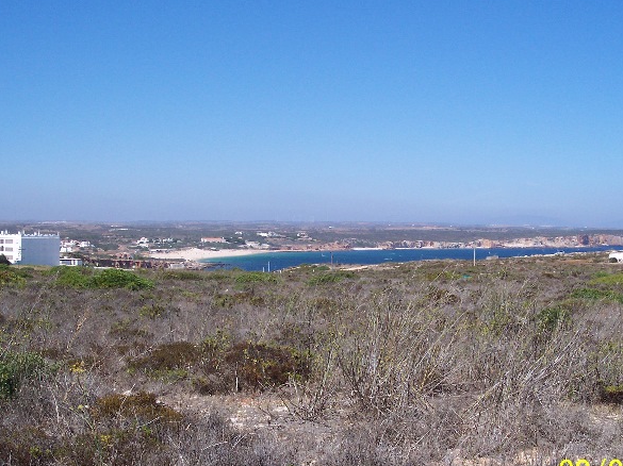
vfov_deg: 28.0
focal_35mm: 52
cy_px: 233
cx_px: 340
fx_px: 935
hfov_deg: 36.8
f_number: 4.8
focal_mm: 8
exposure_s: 1/1000
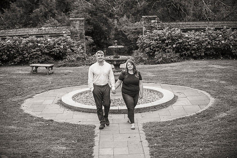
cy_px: 79
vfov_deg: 19.5
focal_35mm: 70
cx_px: 118
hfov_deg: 28.8
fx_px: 461
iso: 640
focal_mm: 70
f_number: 2.8
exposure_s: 1/200
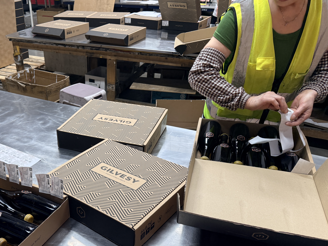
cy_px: 172
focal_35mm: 35
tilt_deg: -32.8
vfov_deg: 40.0
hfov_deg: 51.1
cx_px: 95
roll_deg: +2.3
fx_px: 332
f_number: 1.78
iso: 200
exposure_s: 1/185
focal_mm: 6.76
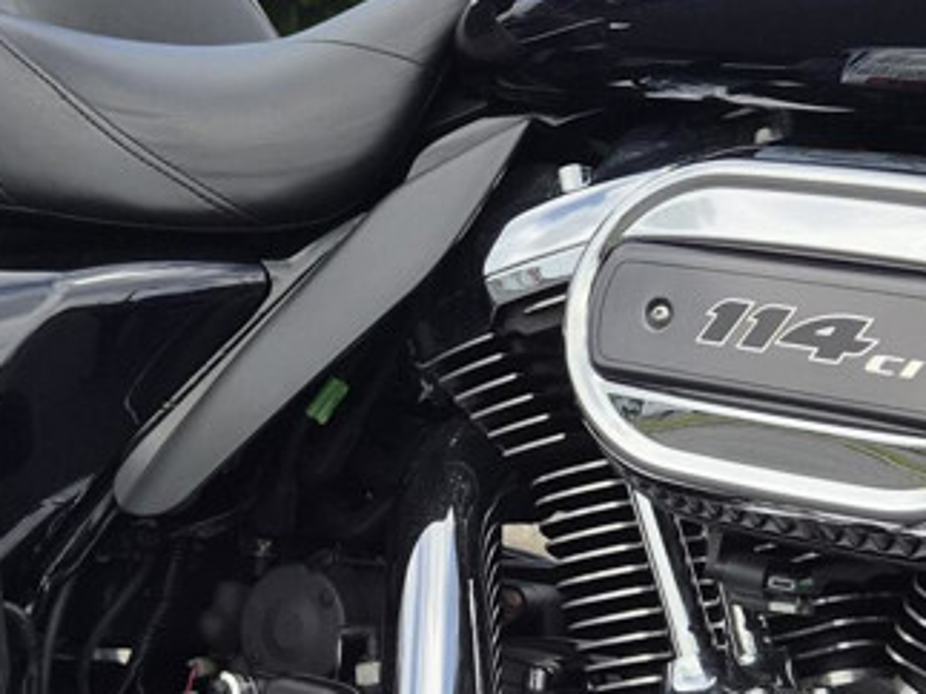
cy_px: 473
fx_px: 2032
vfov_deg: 19.3
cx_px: 297
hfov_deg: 25.5
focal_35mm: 76
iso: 80
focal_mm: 5.4
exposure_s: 1/4400
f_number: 1.8
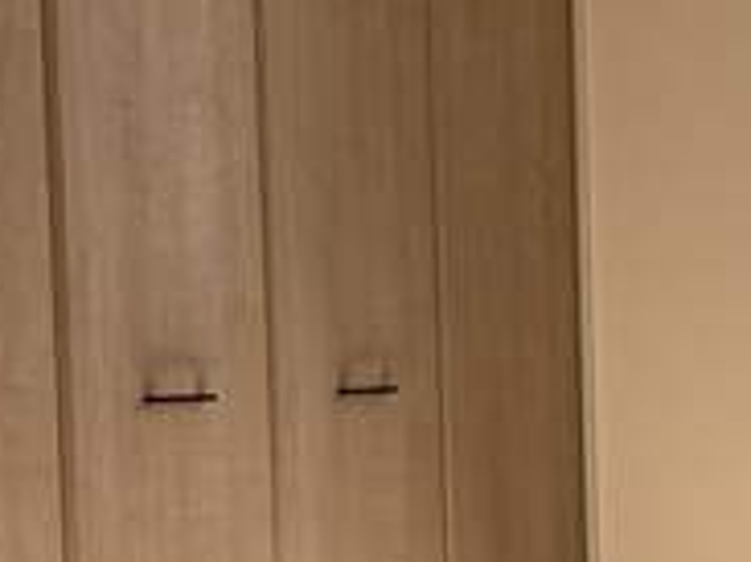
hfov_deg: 19.8
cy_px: 488
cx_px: 595
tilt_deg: -1.7
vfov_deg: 14.9
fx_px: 2125
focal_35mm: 98
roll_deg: +1.1
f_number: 1.8
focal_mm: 3.99
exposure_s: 1/161
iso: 20
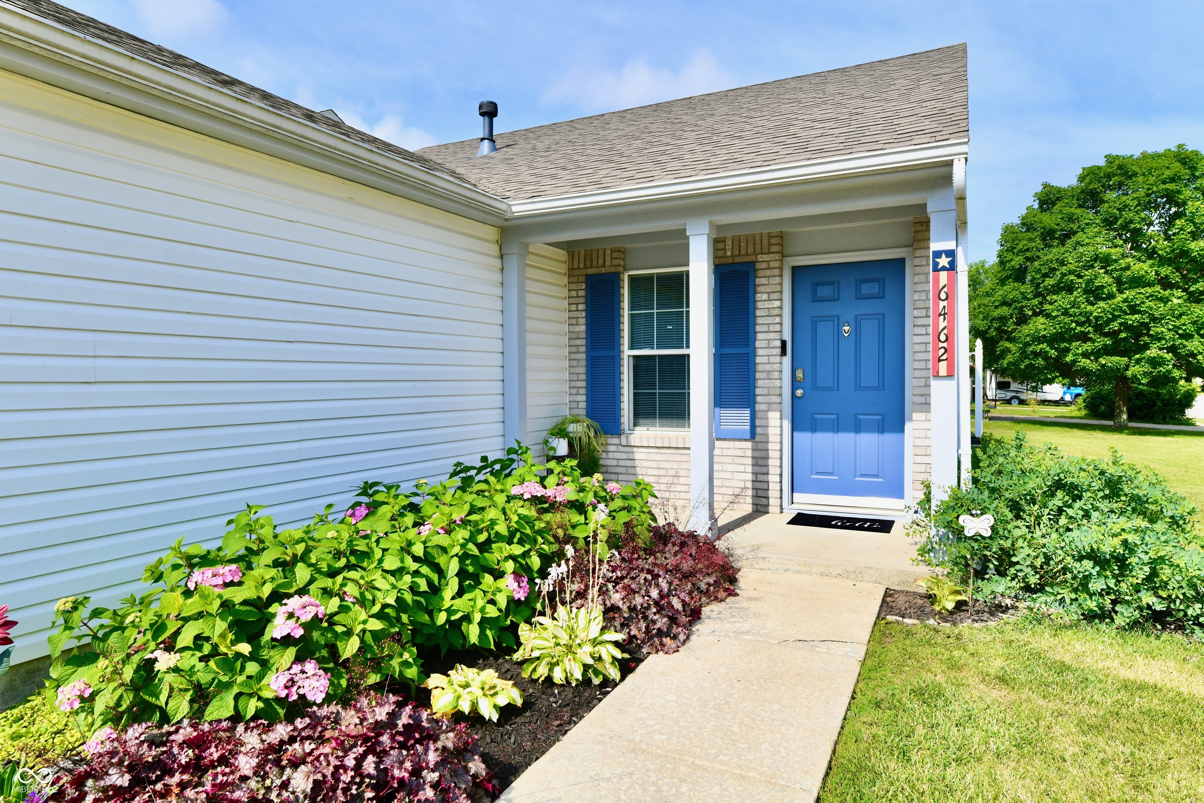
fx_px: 736
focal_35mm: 22
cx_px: 602
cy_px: 402
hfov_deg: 78.6
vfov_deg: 57.2
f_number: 13
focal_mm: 22
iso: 640
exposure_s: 1/640
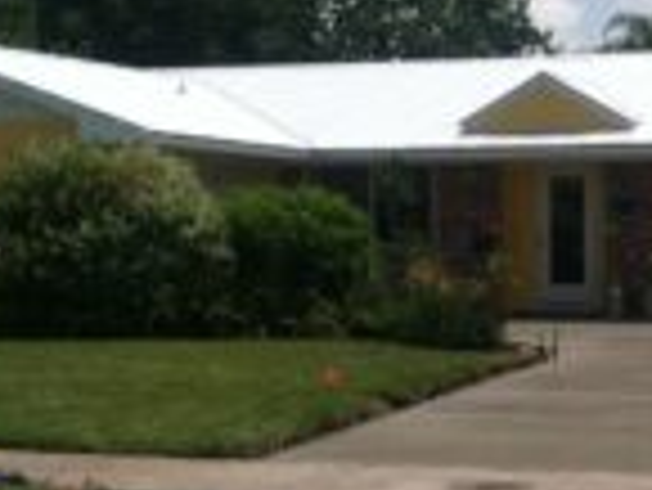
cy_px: 384
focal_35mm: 97
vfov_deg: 15.2
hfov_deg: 19.9
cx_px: 555
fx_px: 1829
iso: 80
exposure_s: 1/2143
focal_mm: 3.85
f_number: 2.8
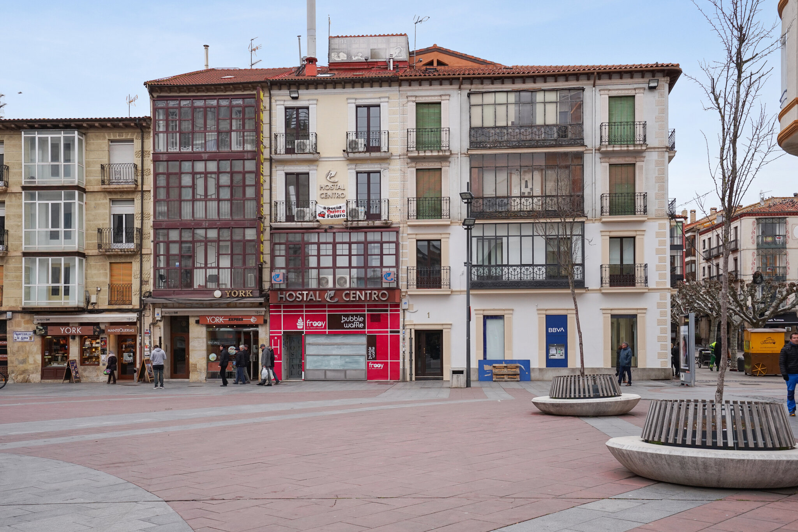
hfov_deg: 54.4
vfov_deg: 37.8
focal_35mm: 35
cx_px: 399
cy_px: 266
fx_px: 776
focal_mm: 35
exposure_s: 1/100
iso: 320
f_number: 9
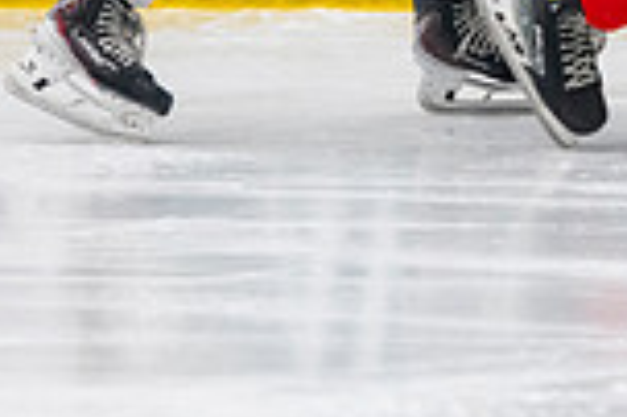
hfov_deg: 2.5
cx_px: 533
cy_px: -272
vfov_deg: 1.7
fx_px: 14388
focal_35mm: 827
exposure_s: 1/640
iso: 2000
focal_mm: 160
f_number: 3.2
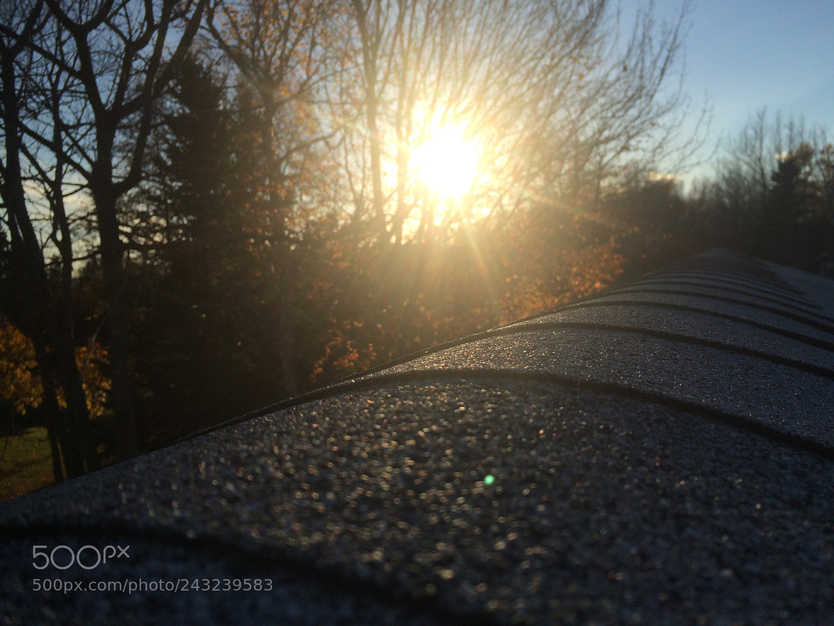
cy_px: 313
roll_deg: +2.4
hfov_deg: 61.7
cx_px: 417
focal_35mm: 29
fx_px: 699
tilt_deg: -4.4
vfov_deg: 48.2
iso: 32
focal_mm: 4.15
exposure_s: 1/2415
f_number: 2.2
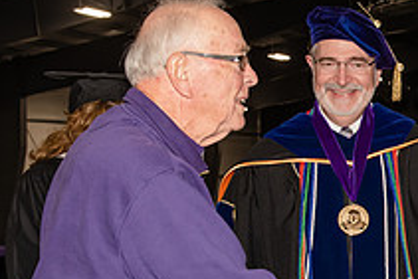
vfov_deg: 15.5
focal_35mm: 88
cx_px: 477
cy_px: 165
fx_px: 1022
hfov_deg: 21.7
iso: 1000
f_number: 6.3
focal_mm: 32
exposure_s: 1/160
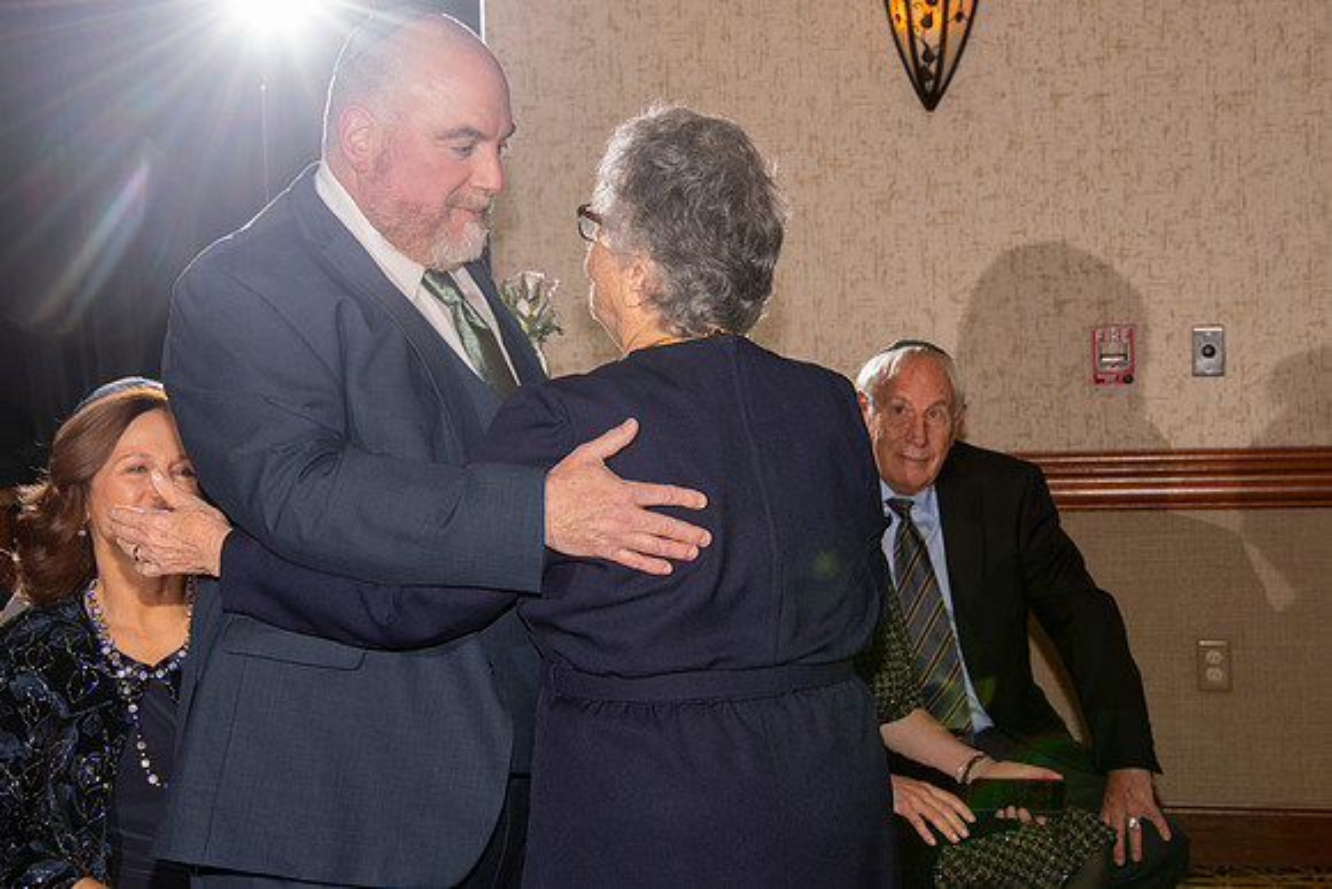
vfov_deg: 15.0
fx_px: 3373
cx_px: 666
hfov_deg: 22.3
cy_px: 395
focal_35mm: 91
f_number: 10
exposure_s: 1/160
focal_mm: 82
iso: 1000
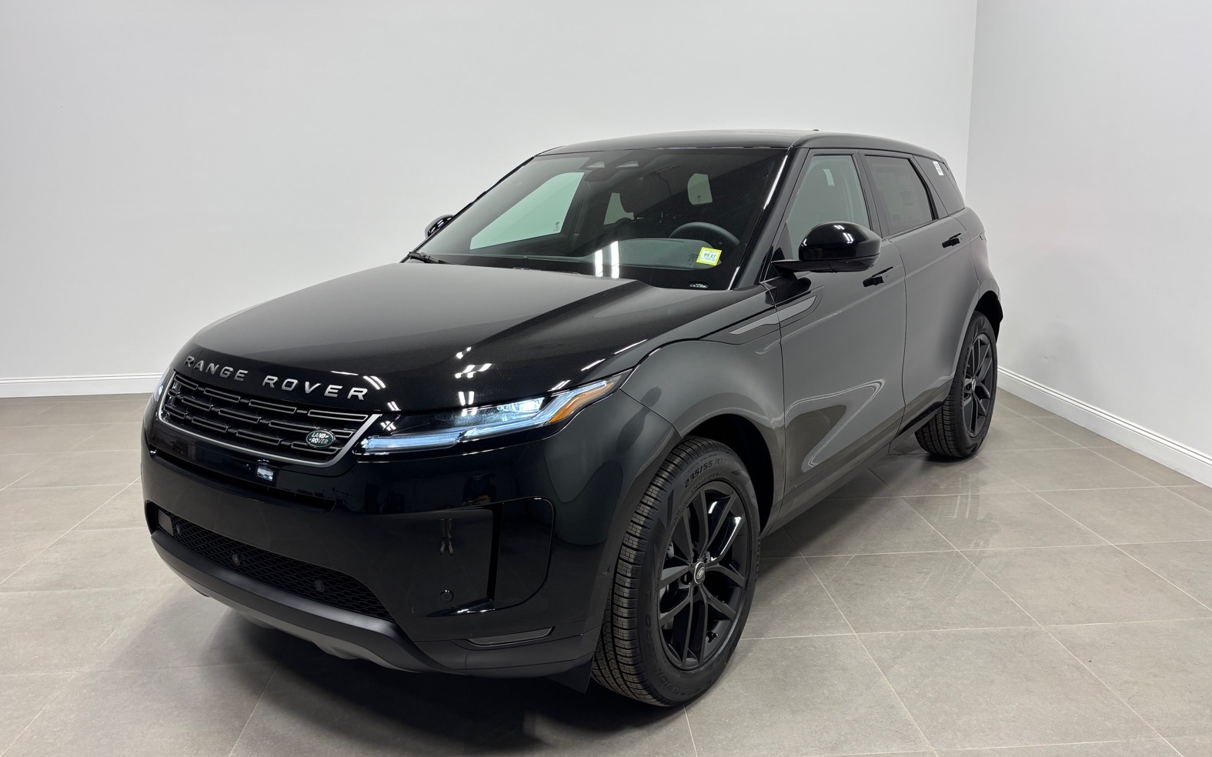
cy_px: 365
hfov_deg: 66.5
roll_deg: +0.9
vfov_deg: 44.5
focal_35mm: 28
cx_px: 597
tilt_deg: -12.0
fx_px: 925
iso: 40
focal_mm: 5.96
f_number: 1.6
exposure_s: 1/167
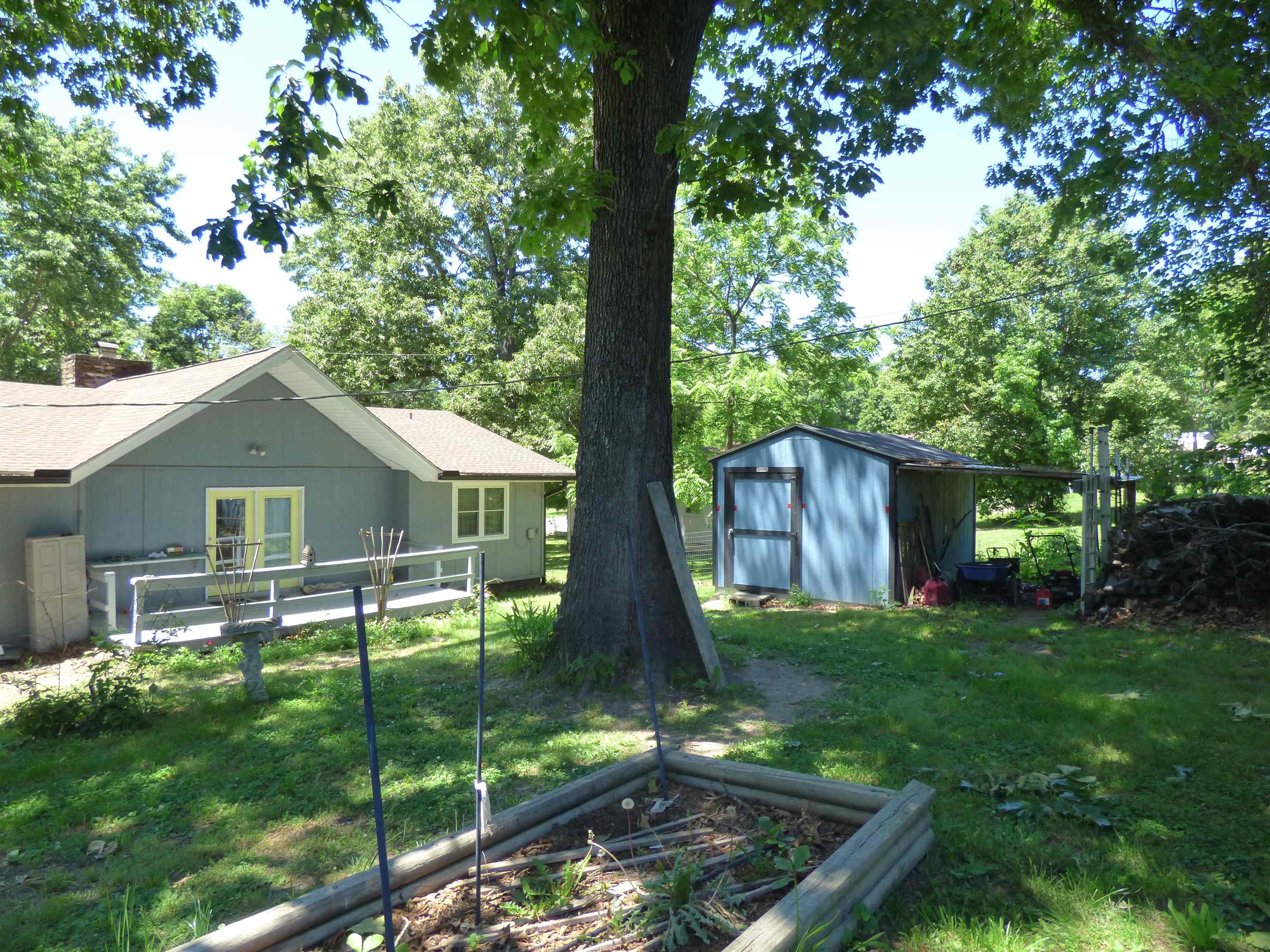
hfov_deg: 81.7
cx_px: 635
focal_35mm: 20
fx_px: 734
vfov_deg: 66.0
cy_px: 476
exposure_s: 1/400
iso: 200
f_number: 2.8
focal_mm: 3.59
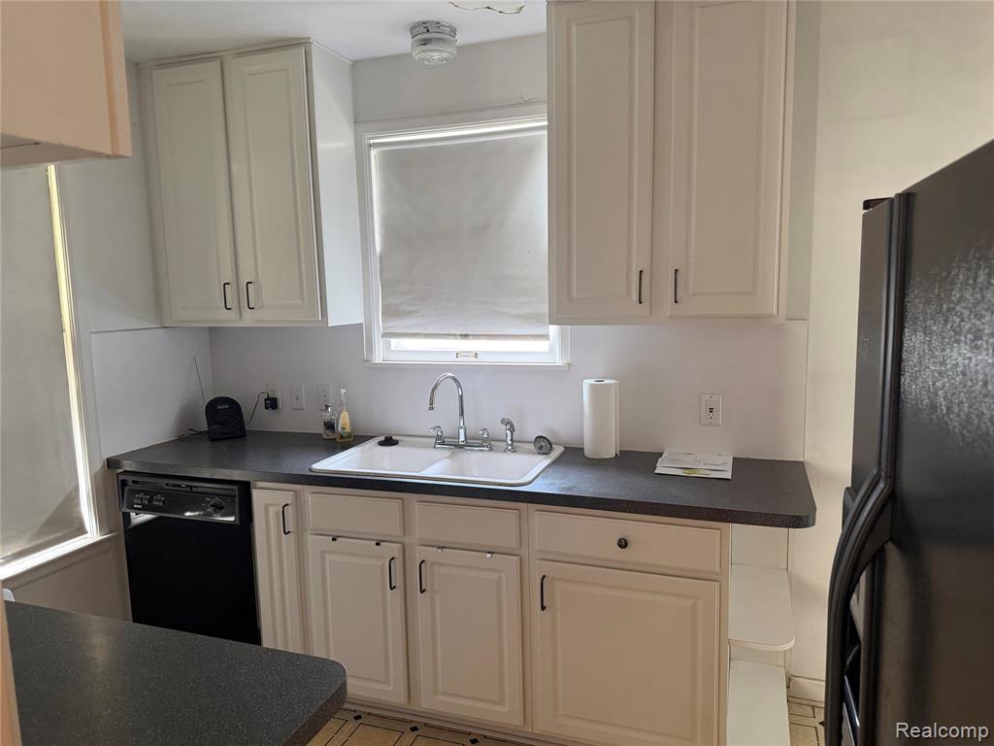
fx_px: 689
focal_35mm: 24
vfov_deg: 56.8
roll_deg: +1.9
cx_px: 497
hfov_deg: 71.6
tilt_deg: -7.5
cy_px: 373
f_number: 1.78
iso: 400
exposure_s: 1/60
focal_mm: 6.76
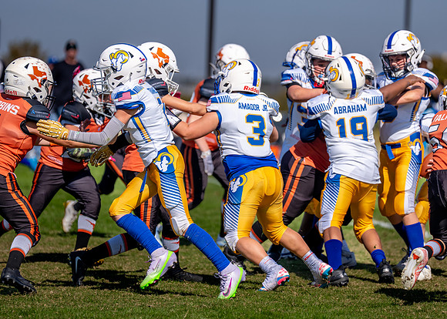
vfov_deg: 4.9
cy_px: 129
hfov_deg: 6.9
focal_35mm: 294
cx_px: 248
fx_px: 3732
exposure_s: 1/4000
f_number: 2.8
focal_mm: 200
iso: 100
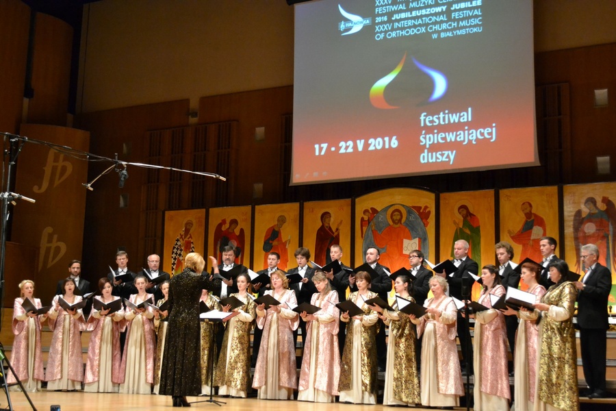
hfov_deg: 37.9
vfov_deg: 25.8
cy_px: 206
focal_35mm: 52
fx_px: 898
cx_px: 308
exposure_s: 1/25
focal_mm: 35
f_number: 5
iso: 3200
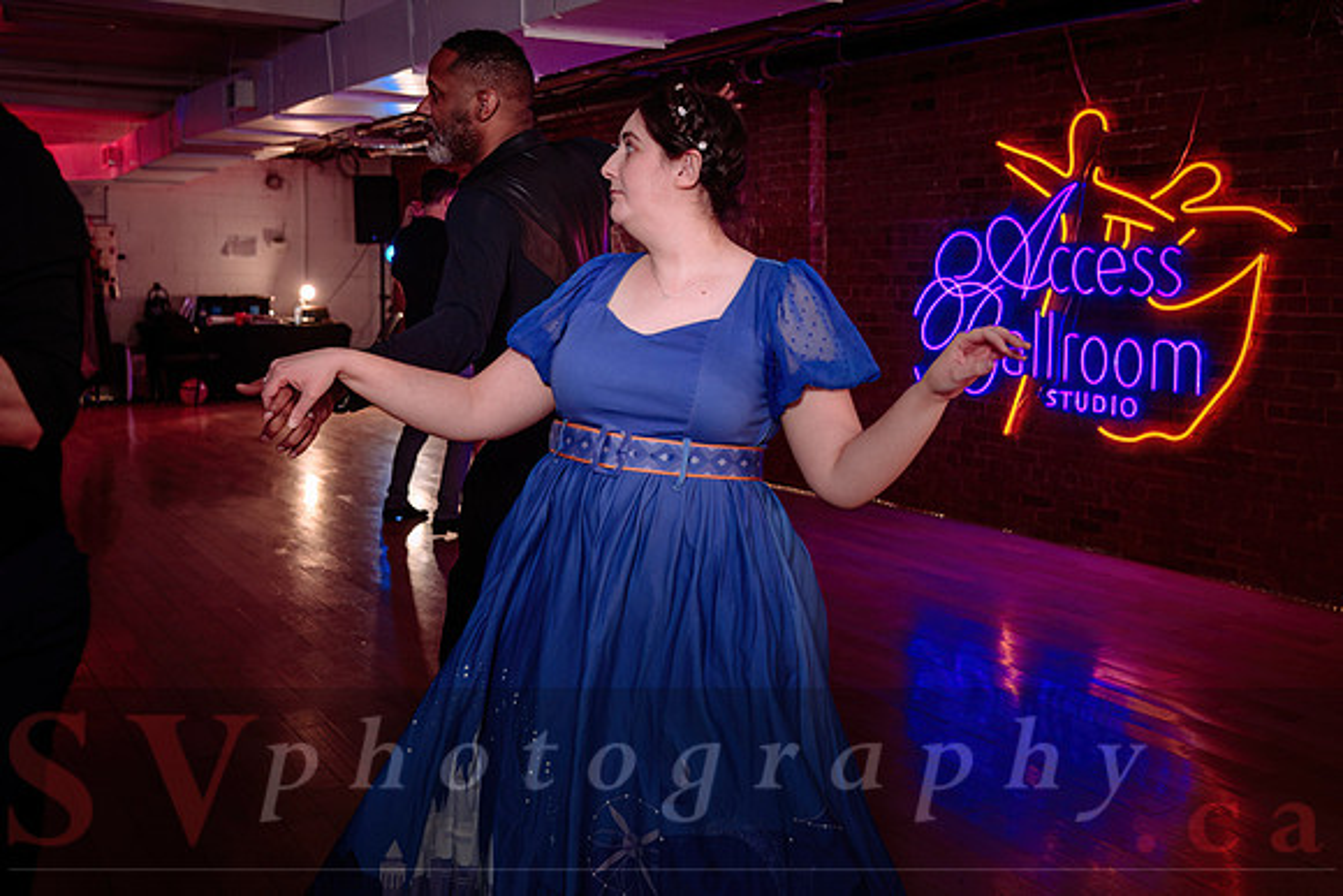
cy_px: 374
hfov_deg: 48.7
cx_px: 782
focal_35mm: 40
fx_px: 1478
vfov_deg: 33.7
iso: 640
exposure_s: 1/100
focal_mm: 34
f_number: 3.5
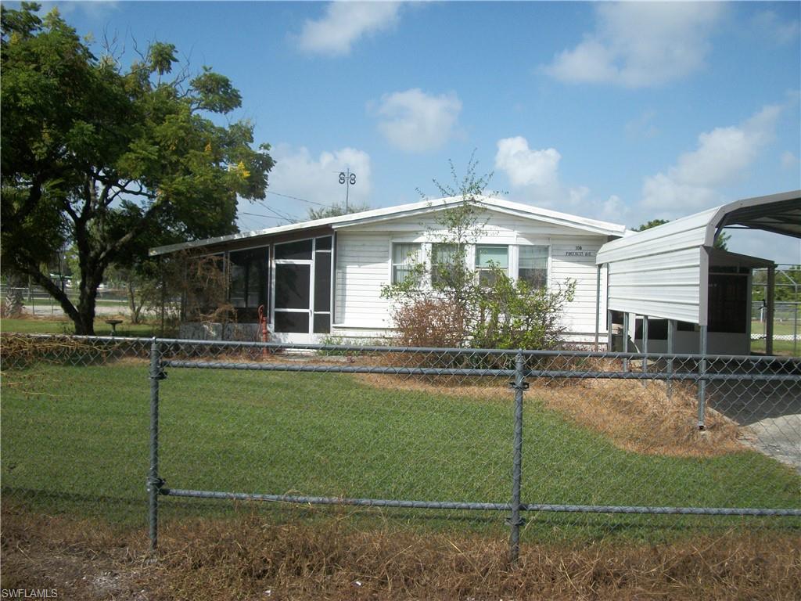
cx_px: 400
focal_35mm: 32
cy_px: 300
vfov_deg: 44.2
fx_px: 740
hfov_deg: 56.8
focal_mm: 5.7
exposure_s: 1/250
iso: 80
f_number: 8.8
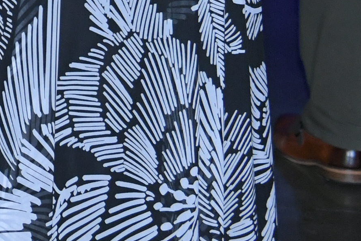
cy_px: -393
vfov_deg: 4.8
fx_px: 2798
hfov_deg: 6.6
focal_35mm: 279
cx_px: -759
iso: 1600
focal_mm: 40
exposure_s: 1/250
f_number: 3.5
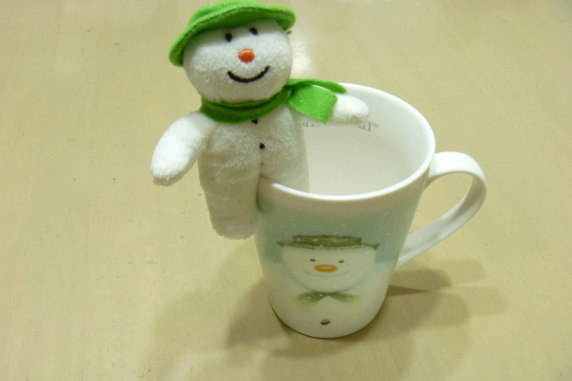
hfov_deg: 51.9
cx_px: 282
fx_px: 588
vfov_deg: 35.9
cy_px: 201
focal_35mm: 37
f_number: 3.5
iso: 200
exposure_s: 1/8
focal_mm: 6.3
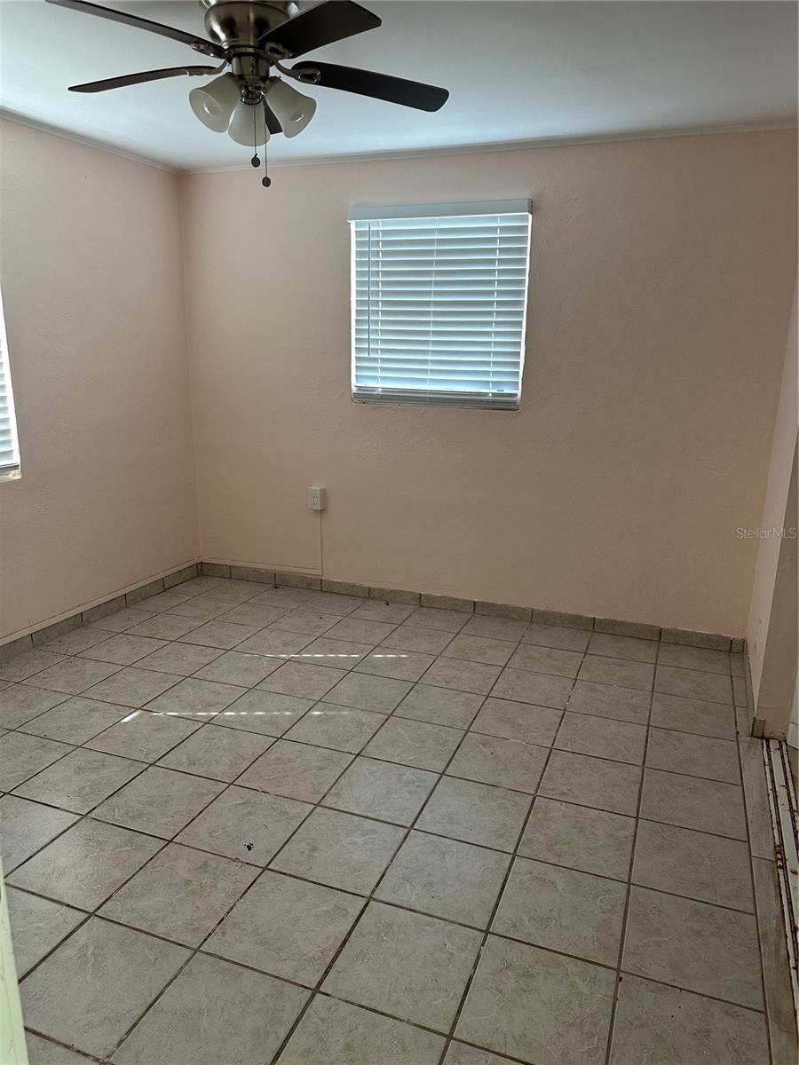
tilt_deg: -14.2
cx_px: 400
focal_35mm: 24
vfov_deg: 71.6
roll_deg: -1.7
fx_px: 739
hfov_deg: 56.8
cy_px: 532
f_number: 1.78
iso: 250
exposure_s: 1/85
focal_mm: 6.86
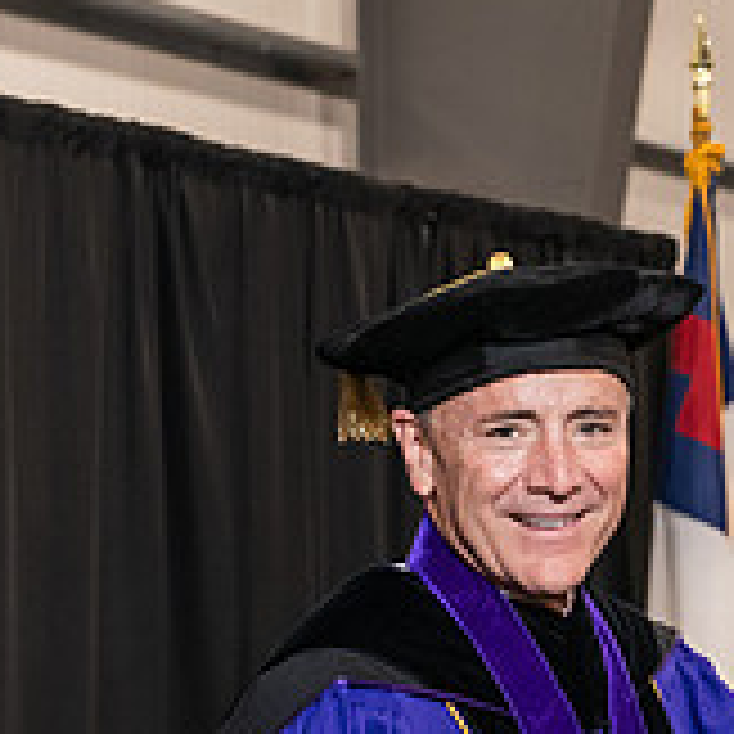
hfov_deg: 9.3
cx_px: 770
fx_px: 4486
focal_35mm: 187
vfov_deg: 9.3
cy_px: 615
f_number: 5
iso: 2000
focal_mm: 62
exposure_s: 1/125
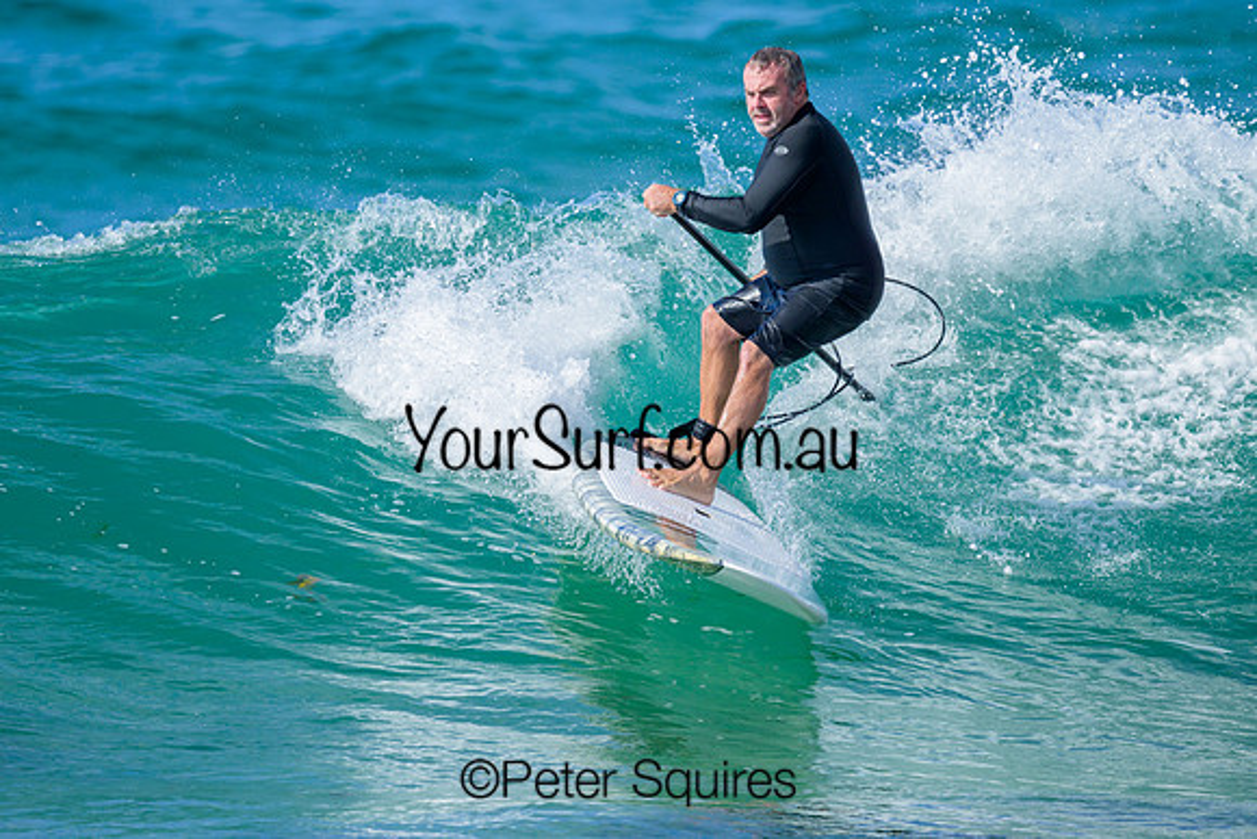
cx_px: 529
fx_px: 32365
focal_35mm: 927
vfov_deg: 1.5
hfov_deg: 2.2
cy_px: 353
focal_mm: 800
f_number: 6.3
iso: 360
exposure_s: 1/2000
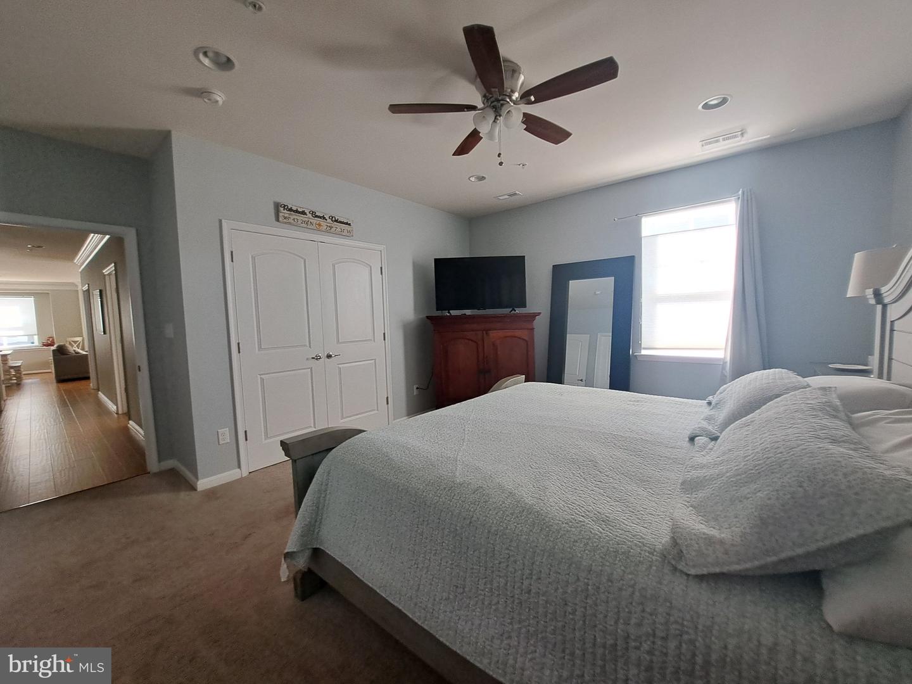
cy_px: 342
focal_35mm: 13
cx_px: 456
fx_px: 343
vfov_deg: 89.9
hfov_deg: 106.2
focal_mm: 1.74
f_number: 2.2
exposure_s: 1/50
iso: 64
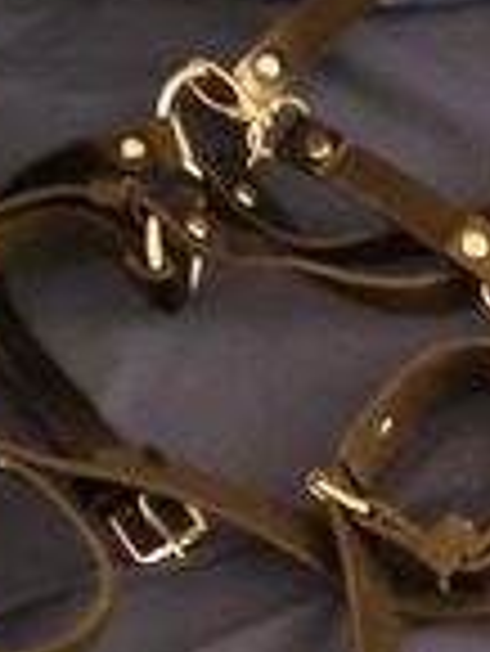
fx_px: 1489
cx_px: 602
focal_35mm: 79
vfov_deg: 24.5
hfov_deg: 17.7
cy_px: 450
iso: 1250
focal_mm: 4.3
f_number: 1.5
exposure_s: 1/6
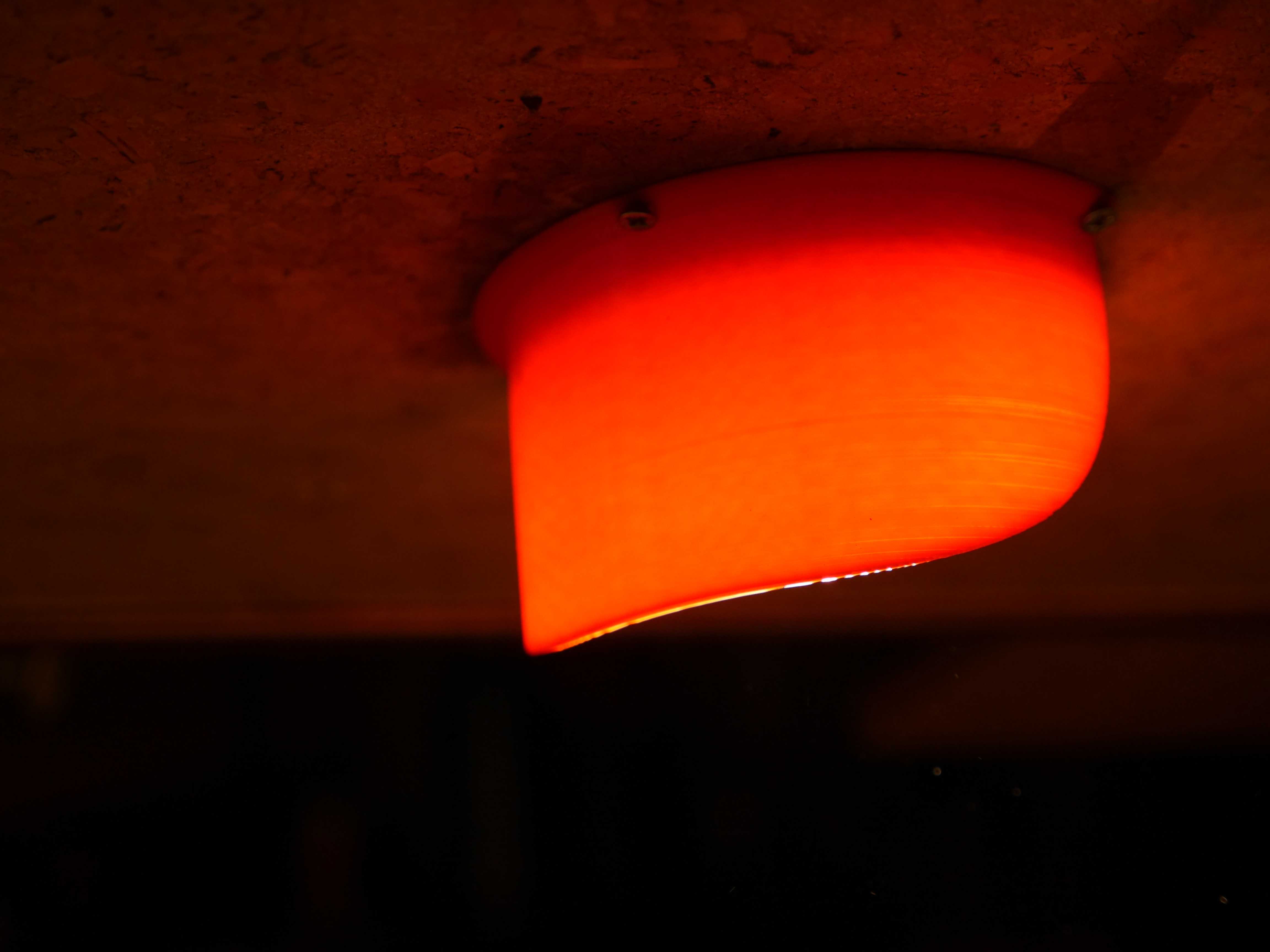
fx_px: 2568
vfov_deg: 21.0
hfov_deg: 27.8
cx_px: 635
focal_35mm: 70
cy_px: 476
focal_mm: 35
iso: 1000
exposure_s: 1/80
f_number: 2.8
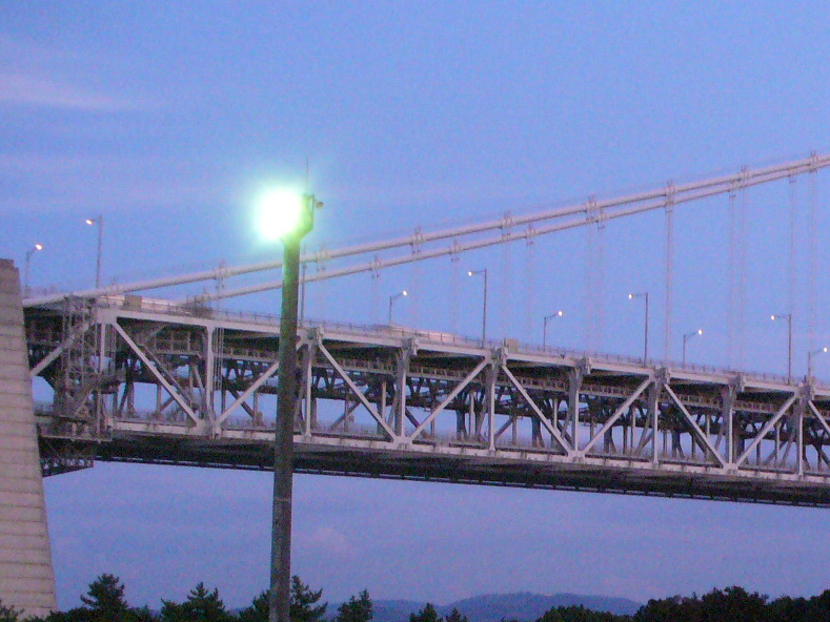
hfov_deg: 25.1
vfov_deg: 19.2
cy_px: 588
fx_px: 1799
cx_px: 768
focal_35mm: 75
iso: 400
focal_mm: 6.1
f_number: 2.8
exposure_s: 1/8
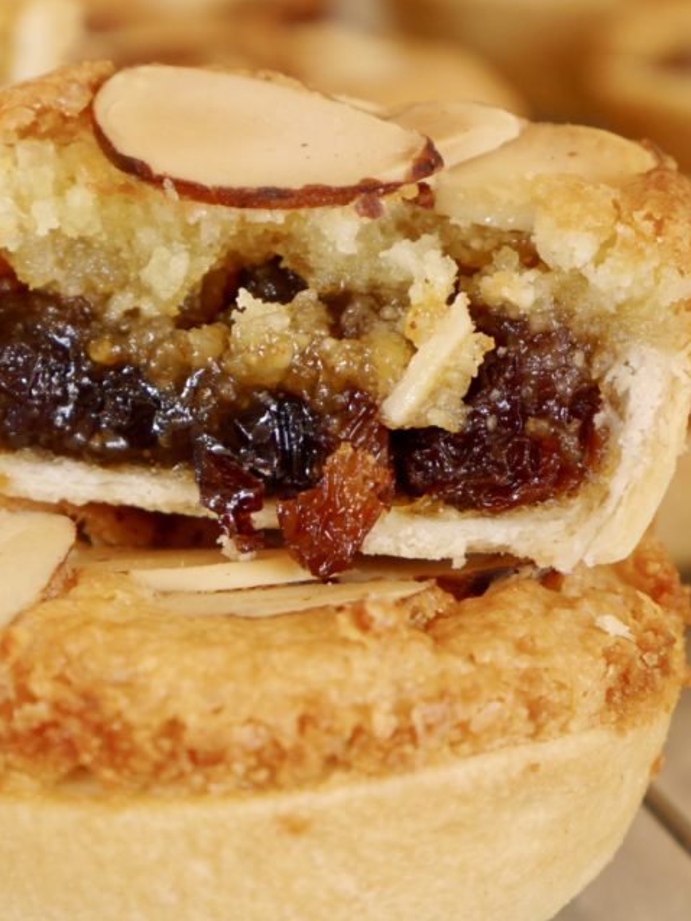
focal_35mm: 135
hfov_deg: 11.0
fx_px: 3592
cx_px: 207
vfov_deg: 14.6
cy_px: 506
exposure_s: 1/80
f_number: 5.6
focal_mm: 42
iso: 1000
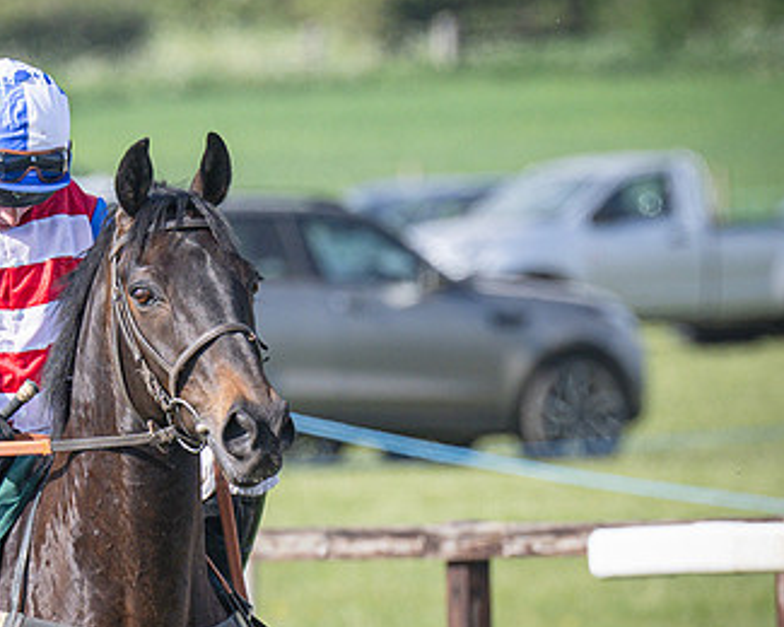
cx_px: 405
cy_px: 549
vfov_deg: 1.6
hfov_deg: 2.0
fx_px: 22020
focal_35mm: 949
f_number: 3.5
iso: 200
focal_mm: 200
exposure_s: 1/1600
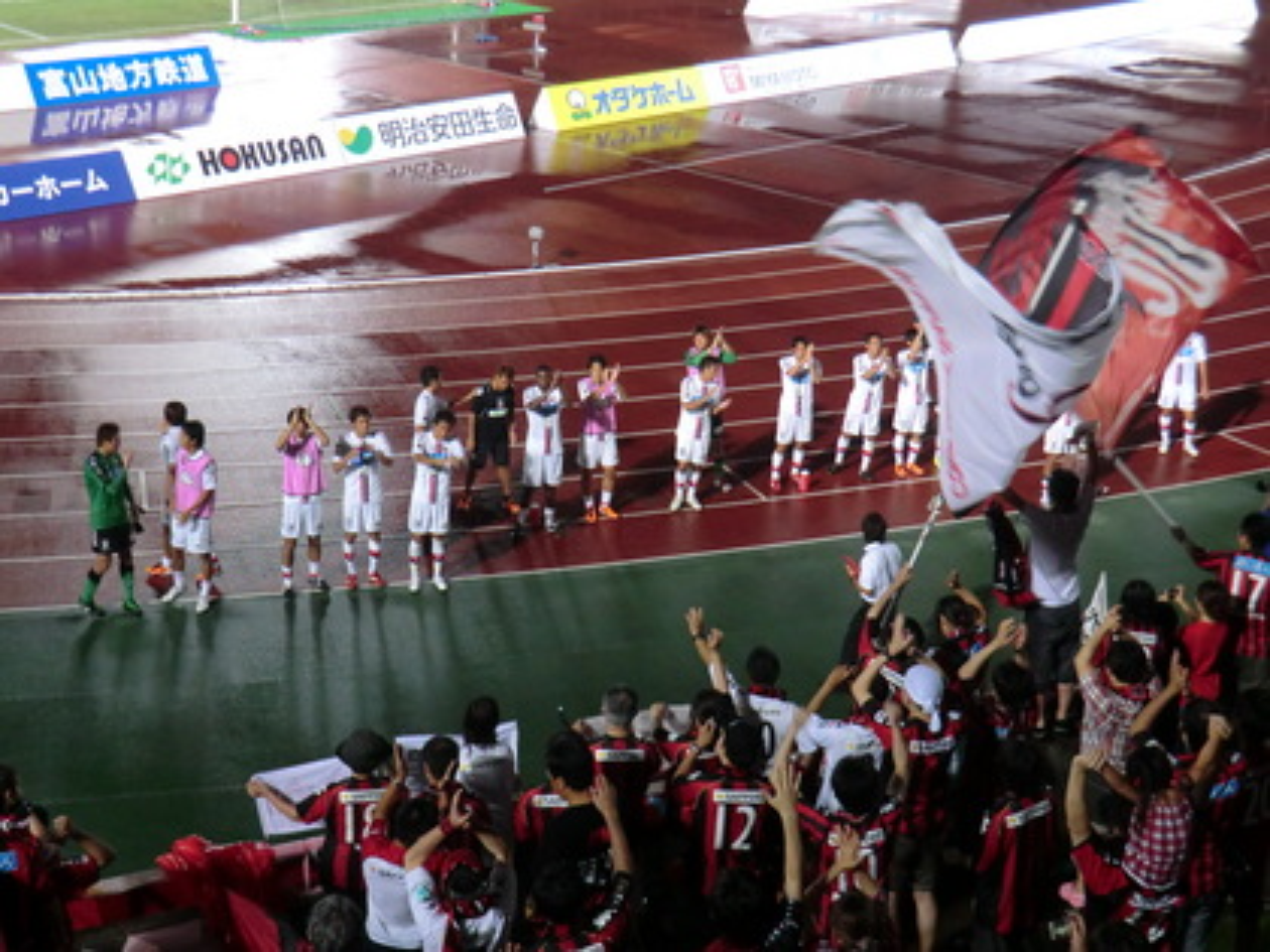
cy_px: 476
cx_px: 635
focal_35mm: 55
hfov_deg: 34.9
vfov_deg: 26.6
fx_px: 2018
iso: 400
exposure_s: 1/60
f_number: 4.2
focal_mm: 9.8
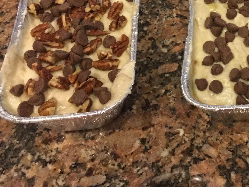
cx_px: 229
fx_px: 417
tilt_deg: -52.2
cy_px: 17
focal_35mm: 58
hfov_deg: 31.5
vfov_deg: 24.5
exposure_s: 1/15
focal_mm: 3.3
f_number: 2.4
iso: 200
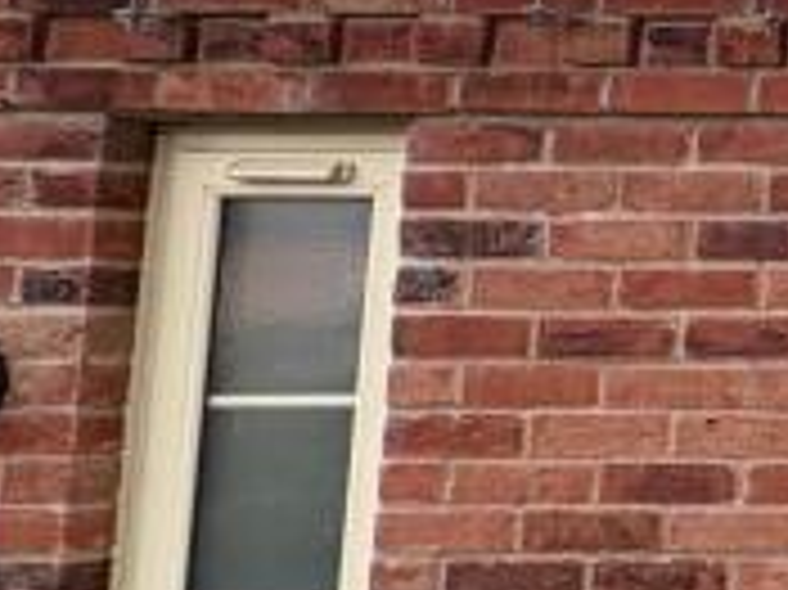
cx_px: 2256
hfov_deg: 12.2
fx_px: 1865
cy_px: 185
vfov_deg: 17.9
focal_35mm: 82
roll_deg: -0.1
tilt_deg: +4.8
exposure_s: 1/124
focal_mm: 2.22
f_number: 2.2
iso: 40
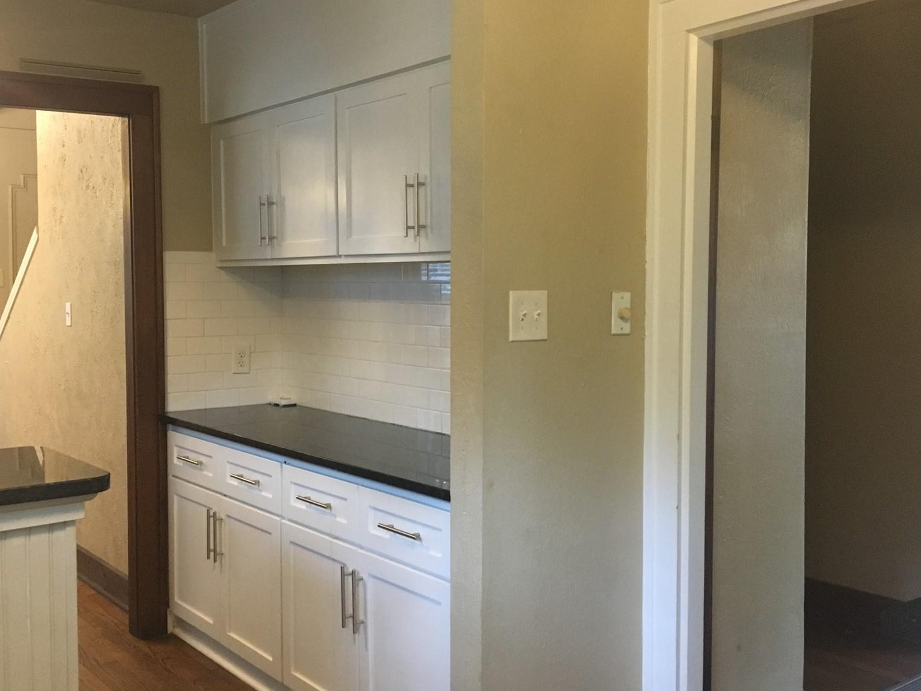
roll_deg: +0.2
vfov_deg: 36.8
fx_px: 1038
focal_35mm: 39
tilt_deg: -2.9
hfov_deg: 47.9
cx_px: 444
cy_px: 338
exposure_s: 1/20
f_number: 2.2
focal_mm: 4.15
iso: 200
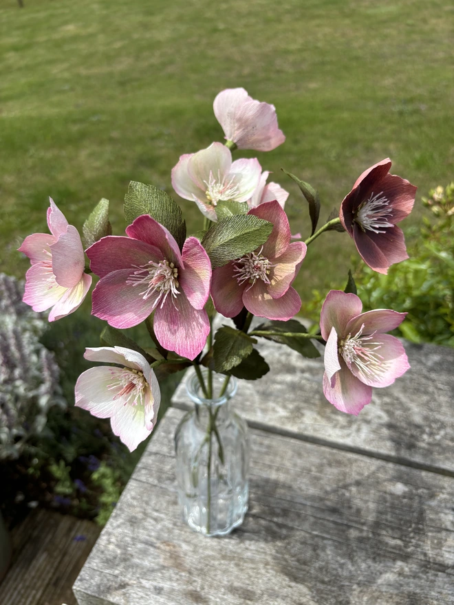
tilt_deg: -36.3
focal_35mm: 26
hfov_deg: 53.1
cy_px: 302
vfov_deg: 67.3
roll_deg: +1.4
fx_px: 455
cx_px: 227
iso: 50
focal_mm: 5.96
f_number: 1.6
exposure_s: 1/3413
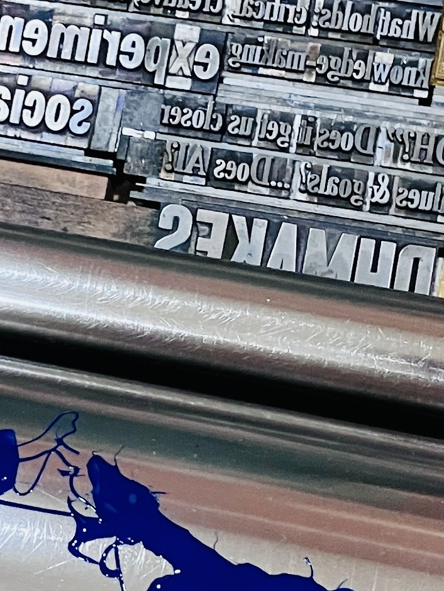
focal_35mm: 120
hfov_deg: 12.3
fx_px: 2052
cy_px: 196
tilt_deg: -76.1
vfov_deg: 16.4
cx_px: 93
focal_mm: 3.99
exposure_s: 1/60
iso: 250
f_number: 1.8
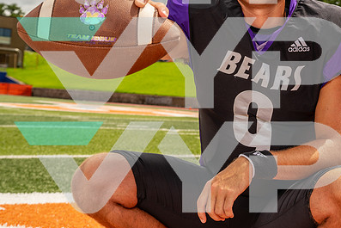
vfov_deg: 17.9
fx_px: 720
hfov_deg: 26.4
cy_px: 63
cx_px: 235
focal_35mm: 76
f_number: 8
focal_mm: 52
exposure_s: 1/160
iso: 100
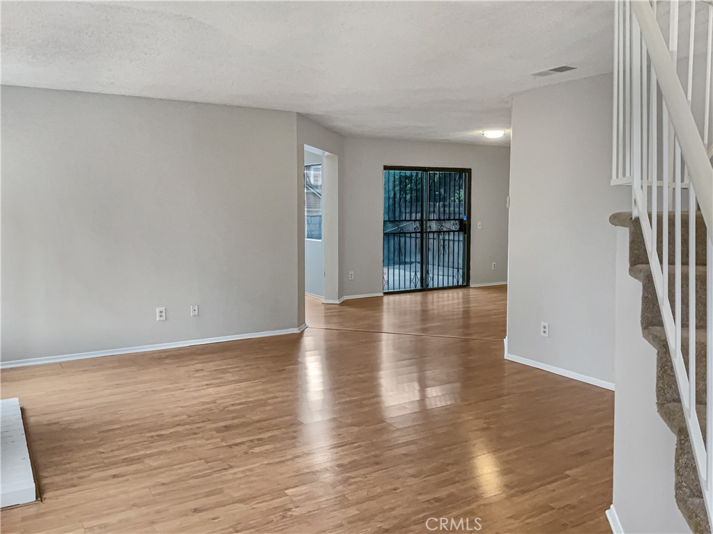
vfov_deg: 48.2
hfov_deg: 61.7
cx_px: 356
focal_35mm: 29
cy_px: 267
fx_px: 597
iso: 100
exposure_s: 1/750
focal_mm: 3
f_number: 1.8
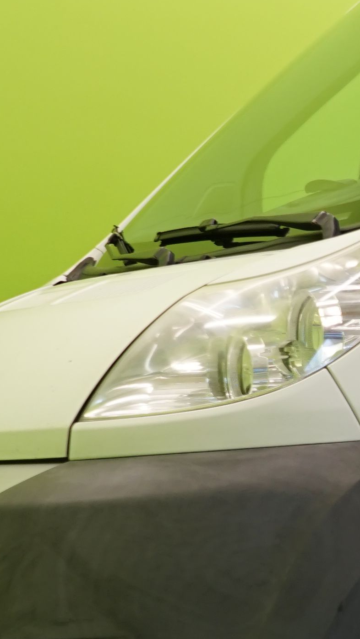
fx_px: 2291
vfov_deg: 15.9
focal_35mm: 135
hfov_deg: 8.3
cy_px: 406
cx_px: 850
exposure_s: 1/30
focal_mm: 30
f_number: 5.6
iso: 400
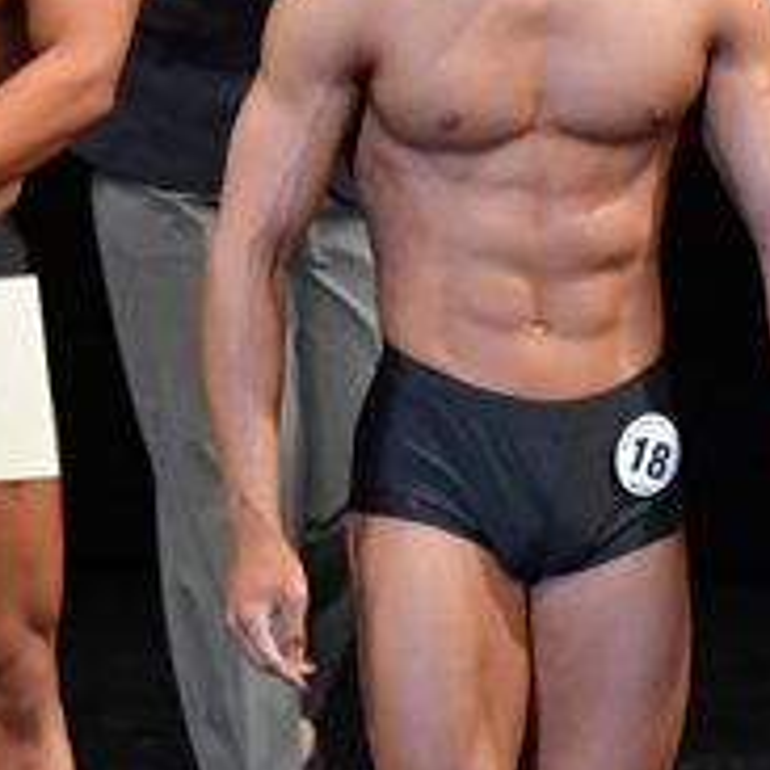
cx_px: 562
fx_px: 23128
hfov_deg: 1.9
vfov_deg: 1.9
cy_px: 623
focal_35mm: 919
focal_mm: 170
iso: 3200
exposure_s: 1/400
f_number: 5.6
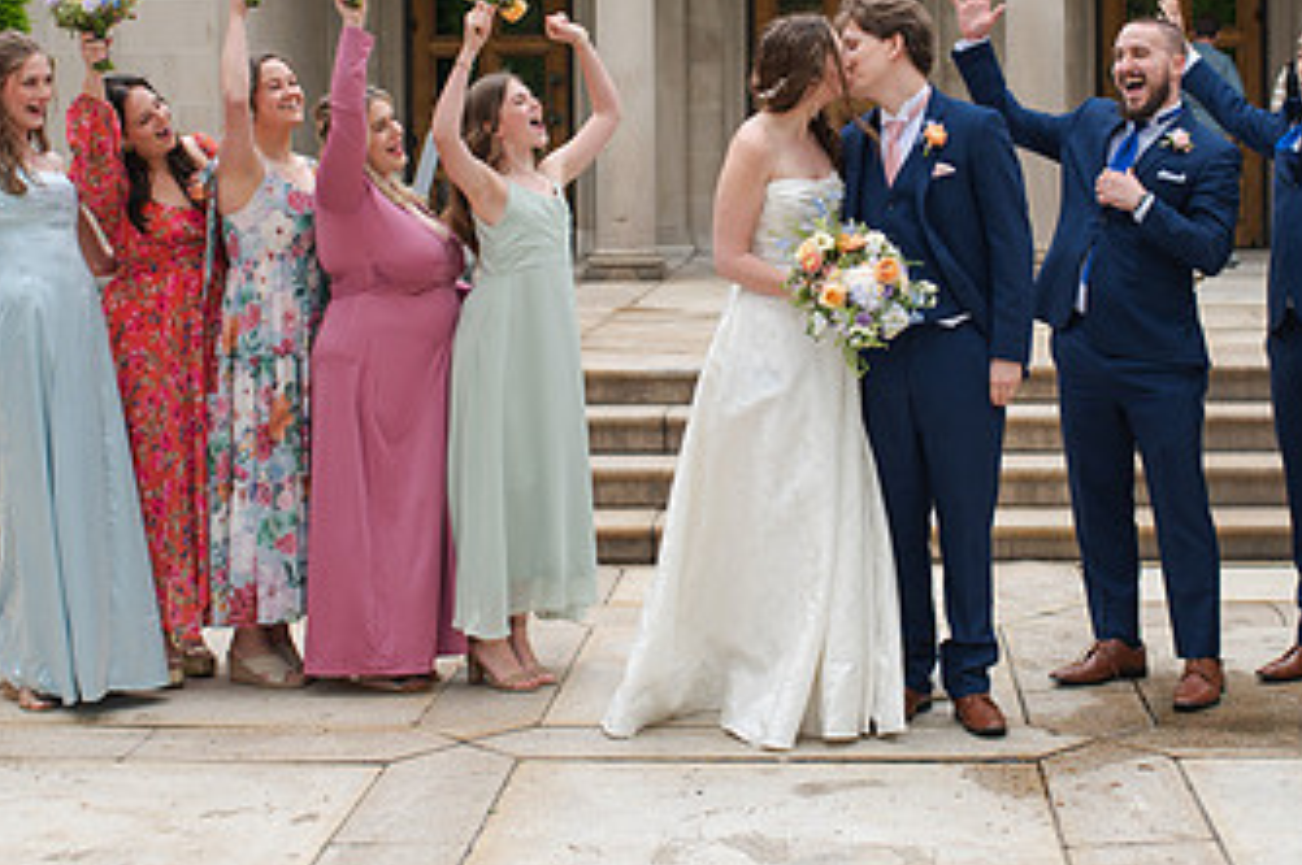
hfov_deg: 31.0
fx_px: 2348
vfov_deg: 20.7
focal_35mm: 65
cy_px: 232
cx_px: 734
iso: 125
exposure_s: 1/320
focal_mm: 35
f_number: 3.2
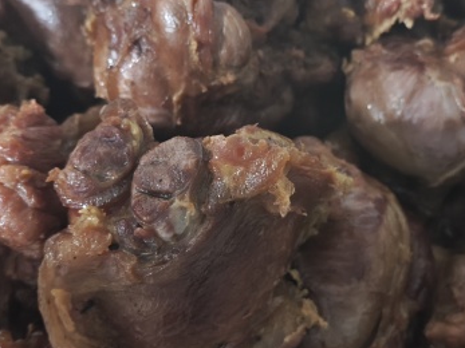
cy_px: 177
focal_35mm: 53
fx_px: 712
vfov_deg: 27.5
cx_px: 263
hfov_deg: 36.1
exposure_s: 1/20
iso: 4000
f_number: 1.6
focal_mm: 6.55
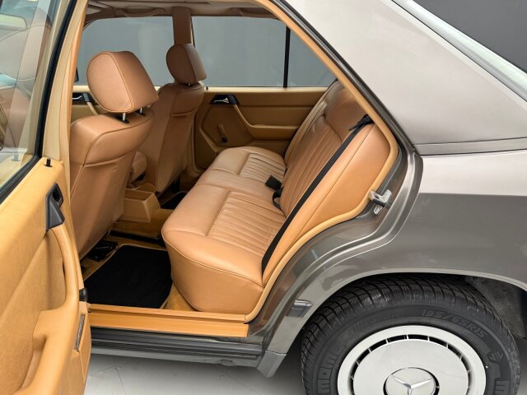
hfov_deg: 71.6
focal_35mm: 24
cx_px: 264
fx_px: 365
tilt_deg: -21.1
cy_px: 198
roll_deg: +0.8
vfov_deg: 56.8
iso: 200
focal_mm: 6.76
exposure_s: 1/49
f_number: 1.78
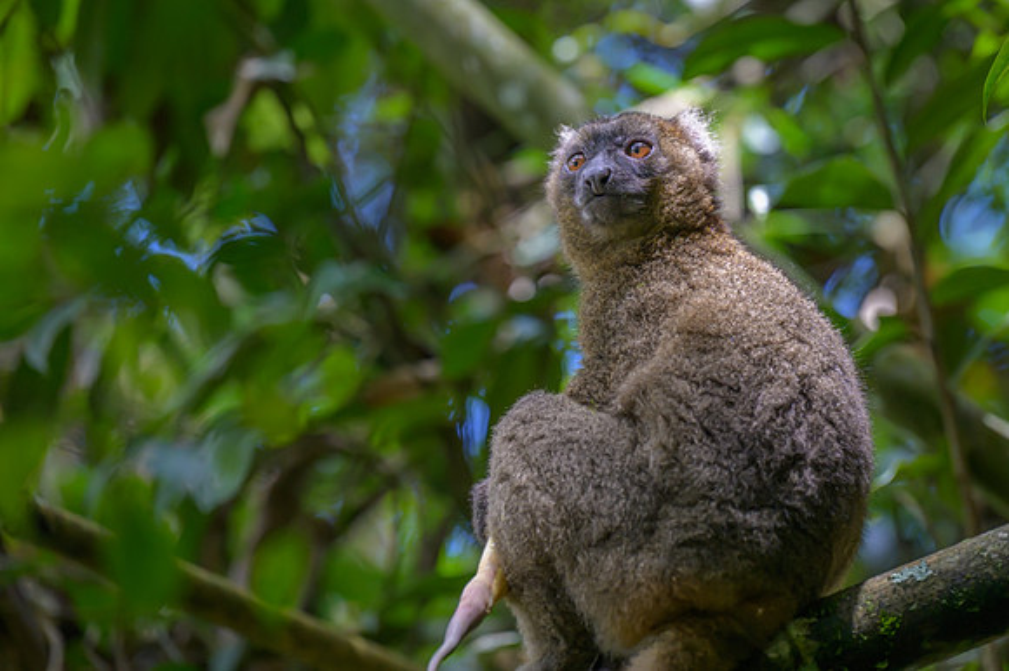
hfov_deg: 9.3
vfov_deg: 6.2
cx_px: 560
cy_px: 299
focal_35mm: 222
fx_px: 6219
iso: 2000
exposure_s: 1/640
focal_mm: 200
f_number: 4
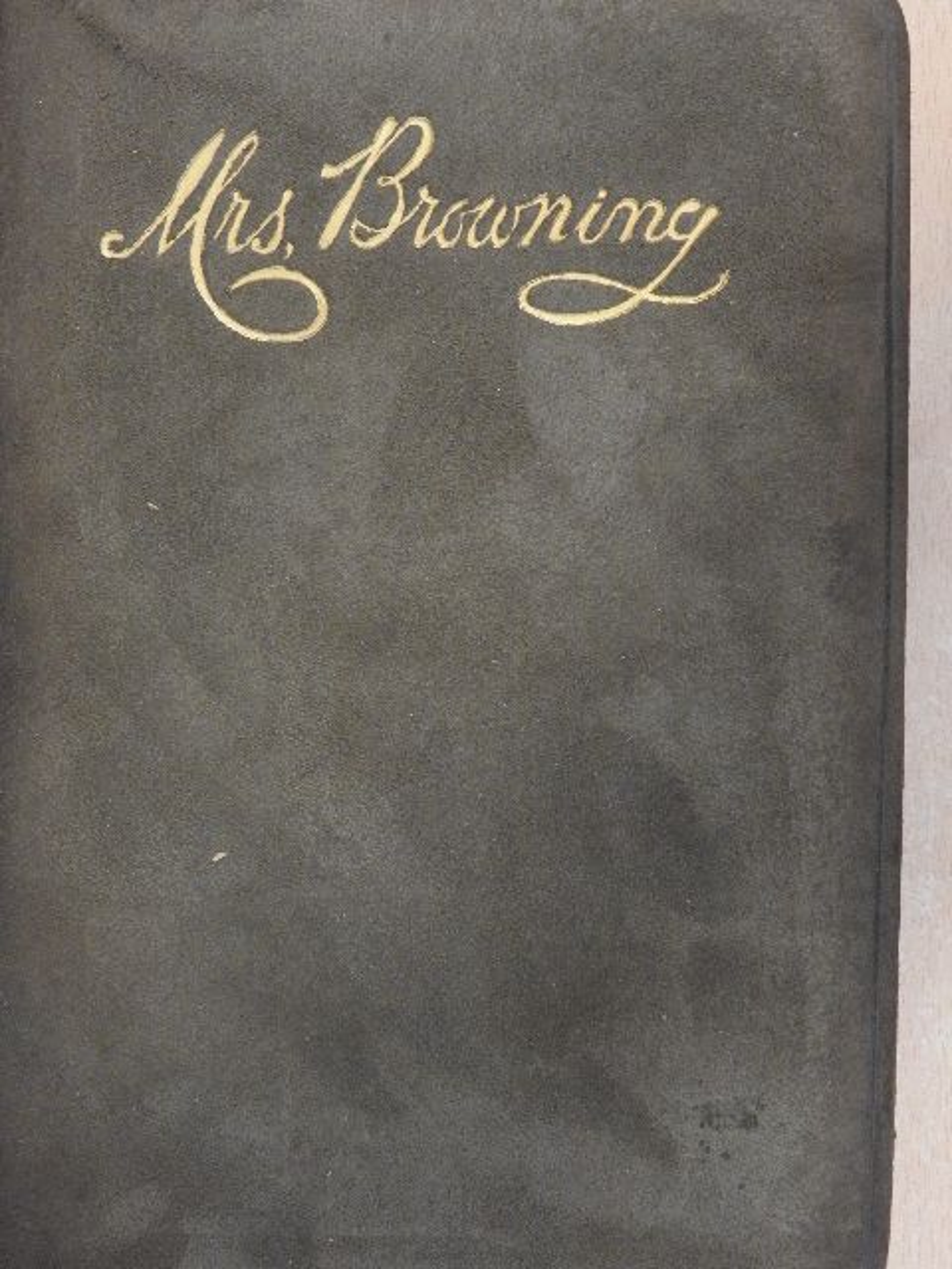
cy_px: 634
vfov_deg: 29.8
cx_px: 476
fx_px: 2383
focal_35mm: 65
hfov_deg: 22.6
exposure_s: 1/8
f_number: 4.2
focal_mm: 11.6
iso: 800
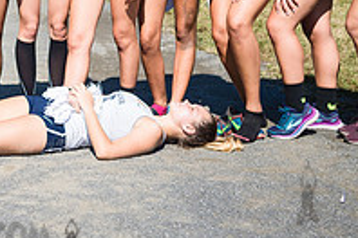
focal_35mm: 110
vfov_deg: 12.1
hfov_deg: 17.9
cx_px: -43
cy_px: -69
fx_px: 1094
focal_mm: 35
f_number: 3.2
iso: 200
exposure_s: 1/4000
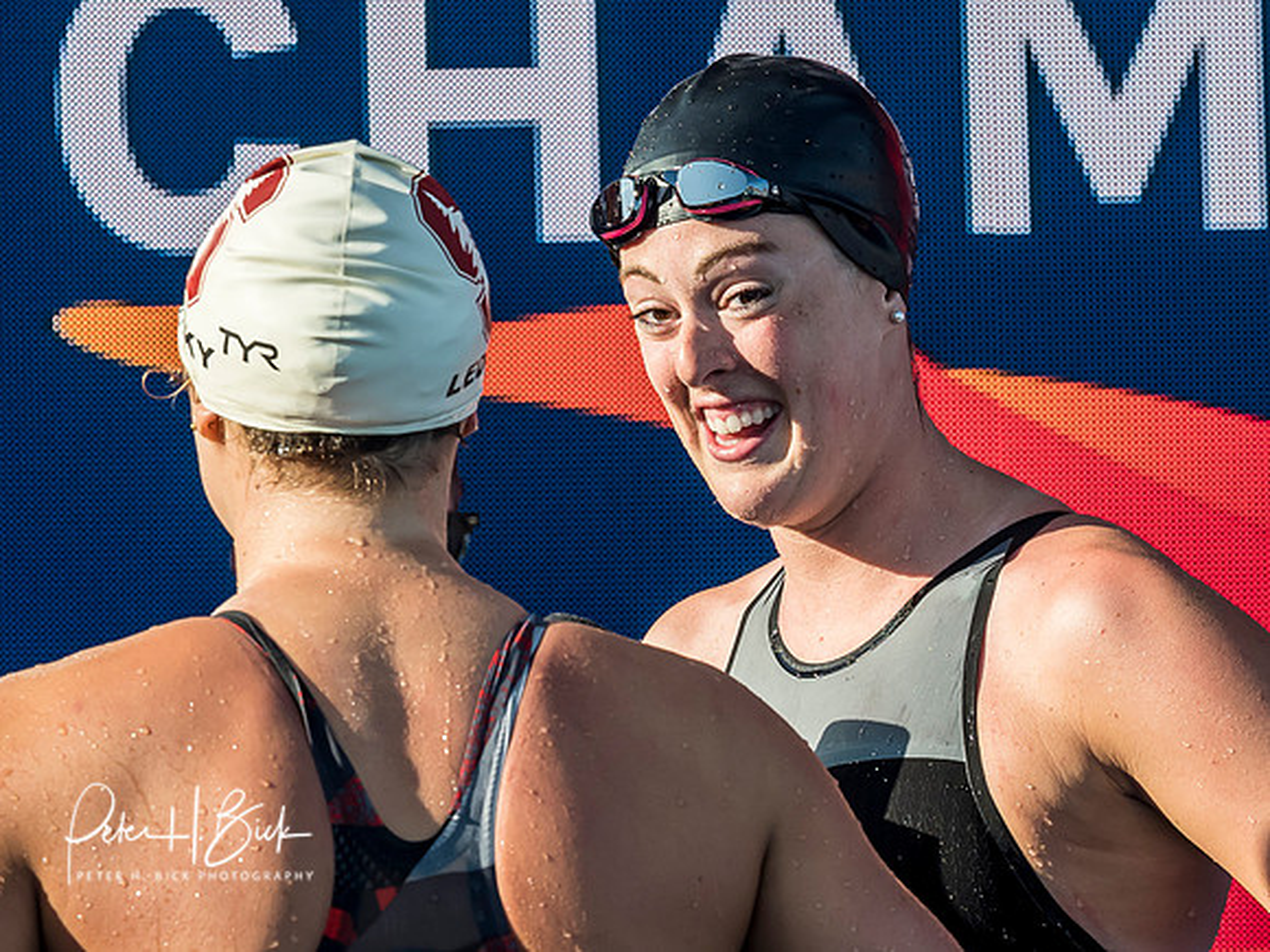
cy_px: 312
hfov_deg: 4.4
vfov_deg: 3.3
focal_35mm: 450
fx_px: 16518
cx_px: 749
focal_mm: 130
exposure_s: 1/1000
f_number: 5.6
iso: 400
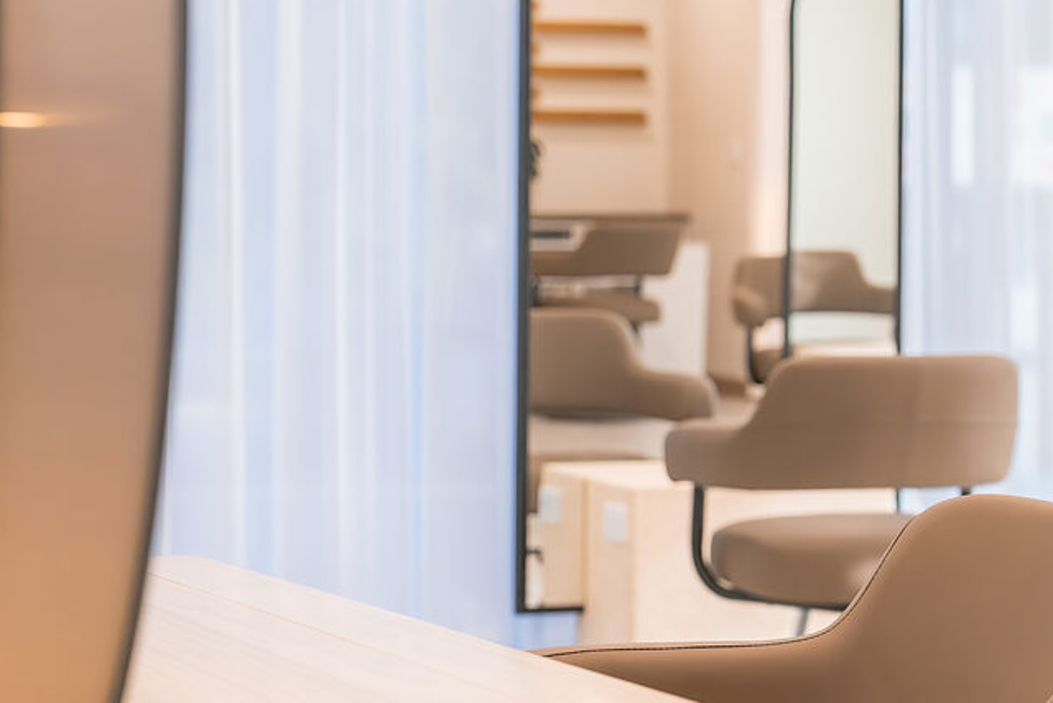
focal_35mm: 125
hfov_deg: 16.2
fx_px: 3657
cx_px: 925
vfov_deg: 11.0
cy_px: 251
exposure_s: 1/125
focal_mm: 50
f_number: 3.5
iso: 320
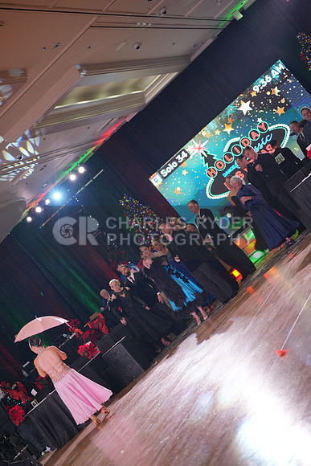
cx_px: 156
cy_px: 233
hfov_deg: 19.5
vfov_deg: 28.8
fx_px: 906
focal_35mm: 70
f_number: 2.8
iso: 1000
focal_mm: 70
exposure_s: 1/400
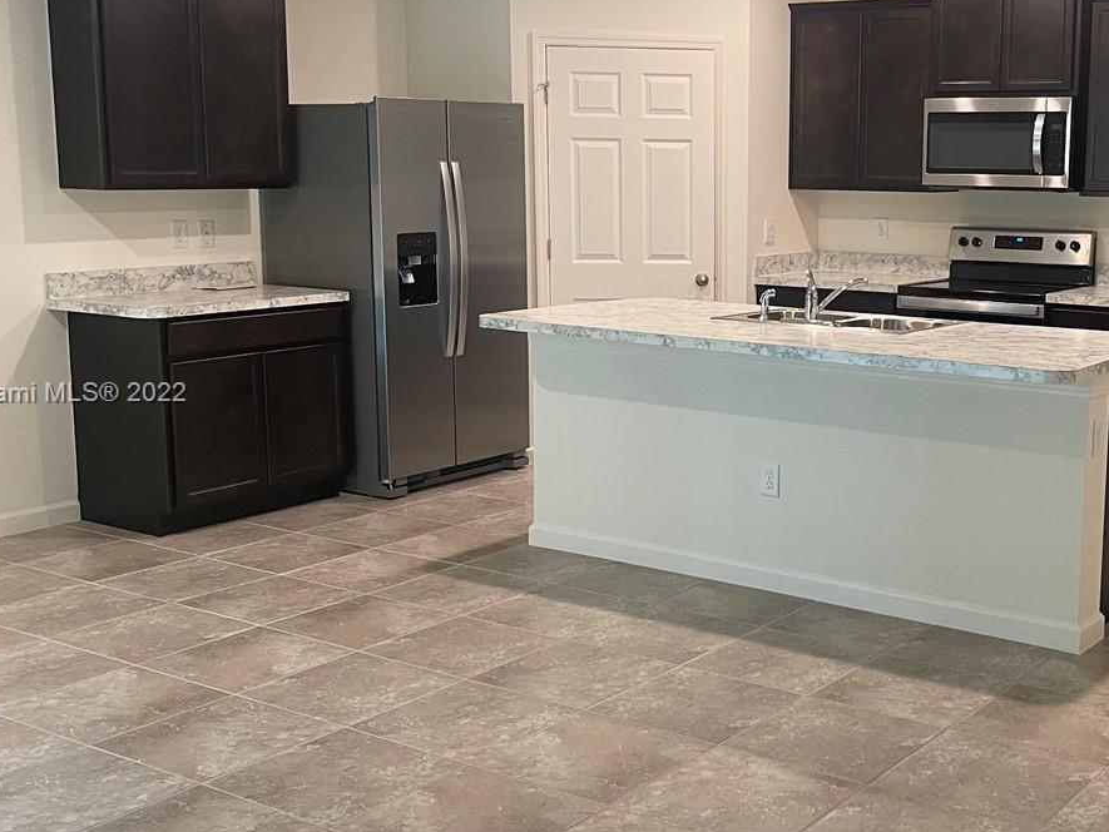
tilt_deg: -9.9
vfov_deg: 30.9
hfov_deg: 39.7
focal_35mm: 47
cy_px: 395
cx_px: 788
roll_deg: -0.1
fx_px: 1506
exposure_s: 1/60
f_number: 1.6
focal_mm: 5.1
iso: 160
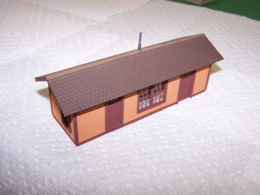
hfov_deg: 49.0
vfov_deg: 37.7
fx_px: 285
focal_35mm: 38
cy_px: 98
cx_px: 130
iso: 80
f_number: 2.8
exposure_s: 1/60
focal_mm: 6.3
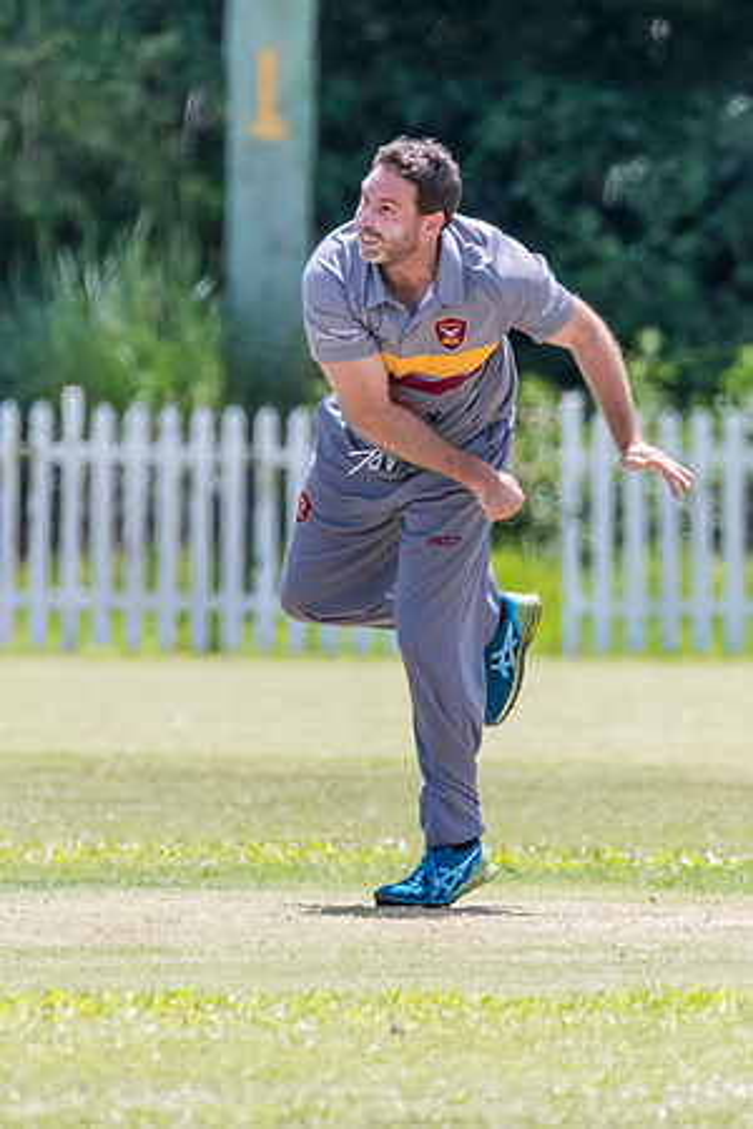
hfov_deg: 1.2
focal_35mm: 1136
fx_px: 35632
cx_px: 405
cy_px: 612
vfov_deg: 1.8
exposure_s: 1/4000
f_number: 6.3
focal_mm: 600
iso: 2000
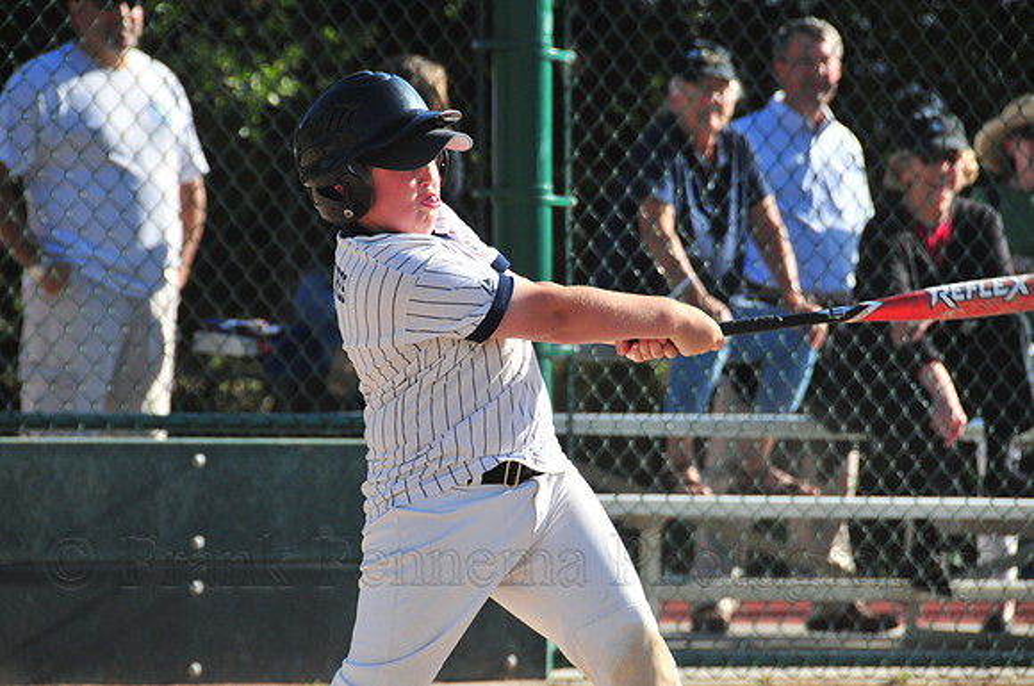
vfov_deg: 4.6
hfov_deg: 6.9
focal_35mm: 300
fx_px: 8605
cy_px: 343
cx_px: 517
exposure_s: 1/1000
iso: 400
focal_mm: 200
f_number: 5.6
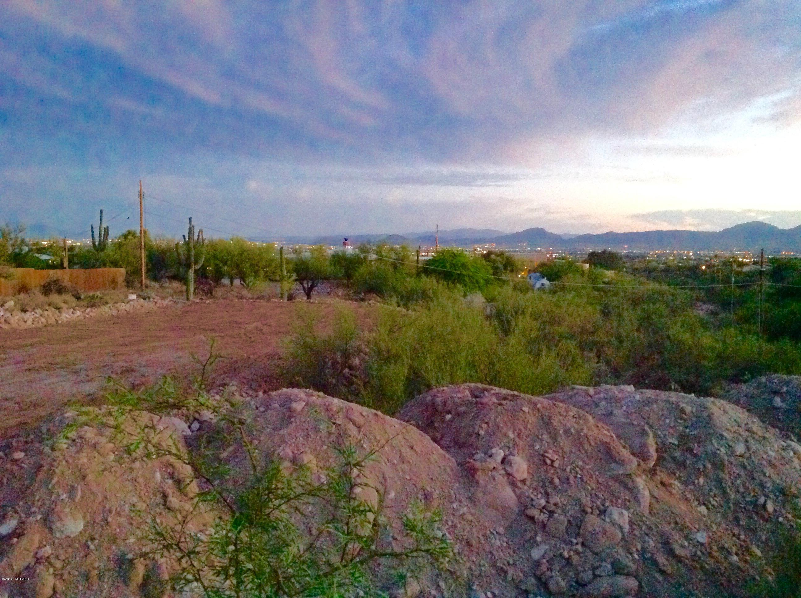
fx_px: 809
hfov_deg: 52.7
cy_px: 299
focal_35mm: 35
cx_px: 400
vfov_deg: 40.6
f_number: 2.4
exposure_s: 1/15
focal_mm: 4.28
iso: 800
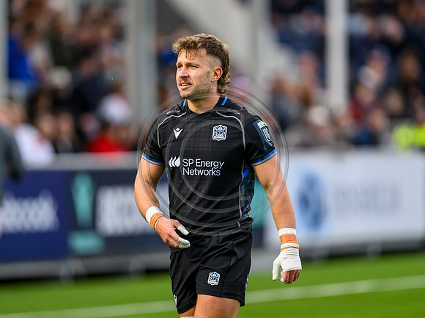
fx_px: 5728
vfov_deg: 3.2
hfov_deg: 4.2
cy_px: 146
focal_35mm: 467
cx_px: 211
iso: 2000
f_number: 3.2
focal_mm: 400
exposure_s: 1/2000
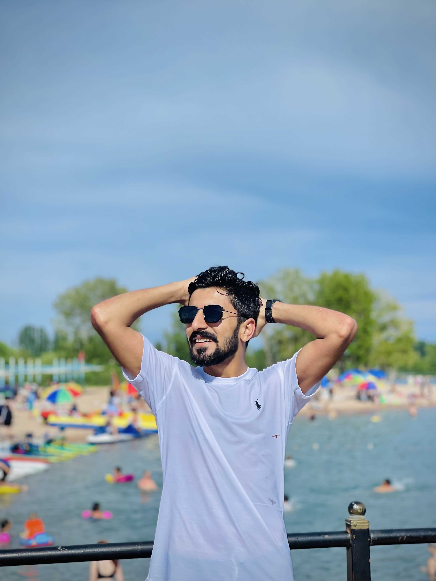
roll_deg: +1.6
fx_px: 1075
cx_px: 218
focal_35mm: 64
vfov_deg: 30.3
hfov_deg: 22.9
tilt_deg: +5.0
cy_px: 290
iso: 32
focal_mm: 7.5
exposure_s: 1/3215
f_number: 2.2
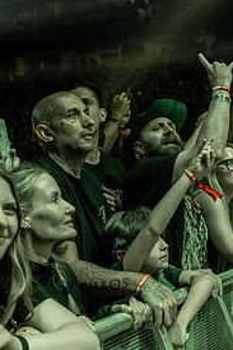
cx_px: 154
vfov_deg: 33.8
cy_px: 221
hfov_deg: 22.9
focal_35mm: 59
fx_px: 573
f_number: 4
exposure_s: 1/200
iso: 1600
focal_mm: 36
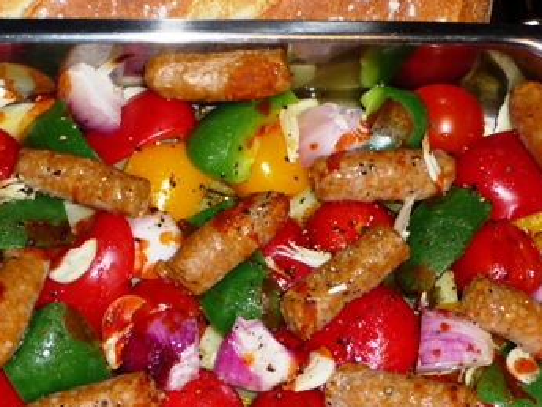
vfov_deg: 15.8
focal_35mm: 93
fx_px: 1456
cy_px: 290
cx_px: 150
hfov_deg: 20.9
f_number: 4.2
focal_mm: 8.5
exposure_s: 1/30
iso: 100
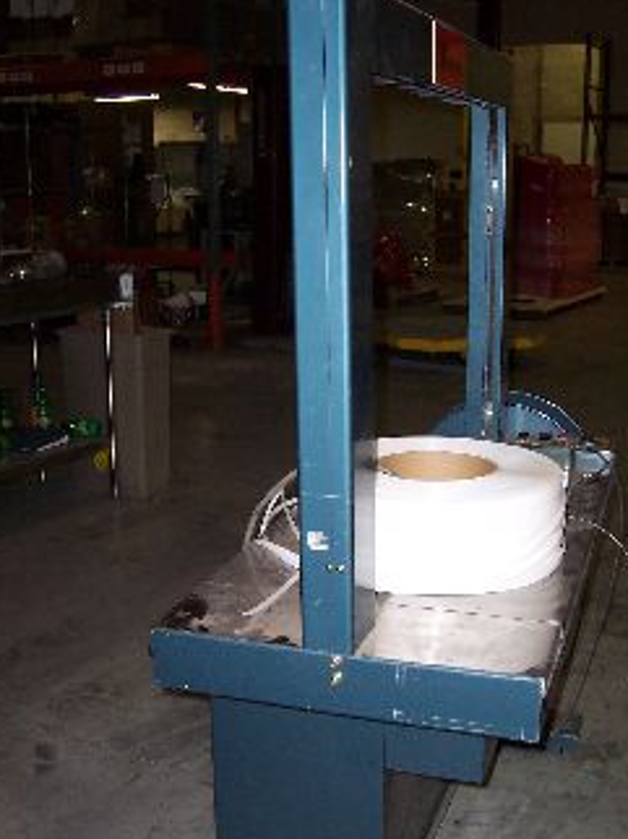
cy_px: 469
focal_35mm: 46
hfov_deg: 31.5
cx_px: 334
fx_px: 1114
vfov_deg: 41.2
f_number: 2.8
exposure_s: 1/60
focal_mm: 5.6
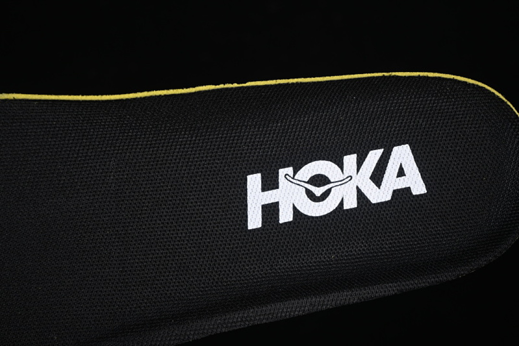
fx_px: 1081
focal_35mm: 75
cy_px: 173
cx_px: 260
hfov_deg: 27.0
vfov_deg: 18.2
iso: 160
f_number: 7.1
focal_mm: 50
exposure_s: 1/125
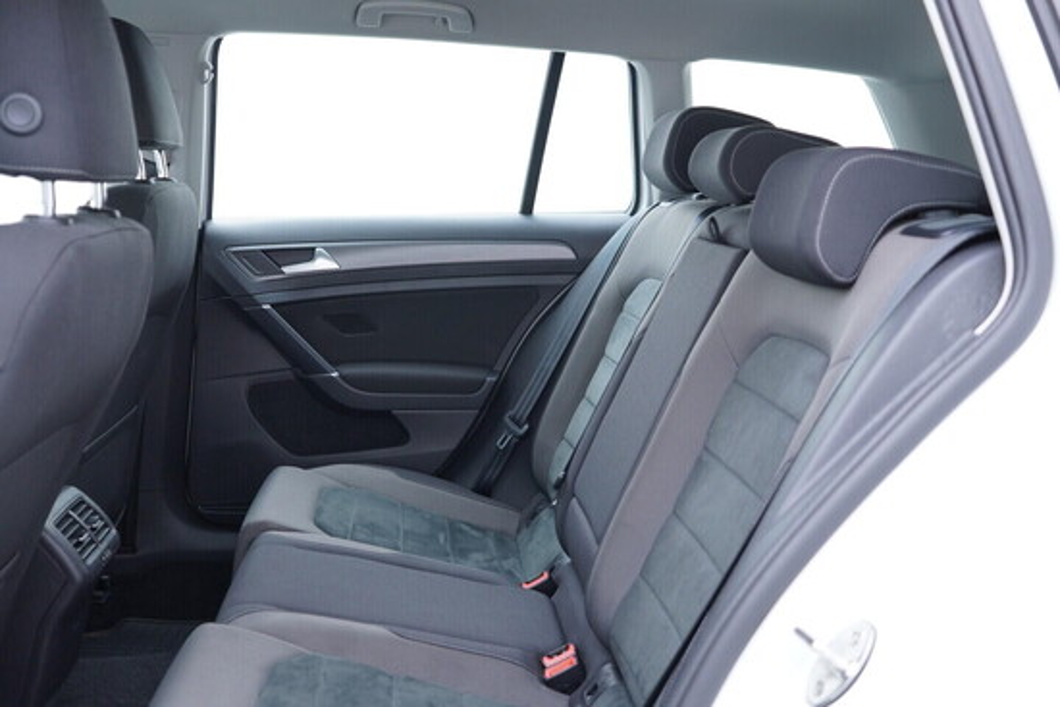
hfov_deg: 53.1
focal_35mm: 36
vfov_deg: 36.9
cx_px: 530
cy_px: 354
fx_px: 1060
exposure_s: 1/40
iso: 320
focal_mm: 24
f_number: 2.8
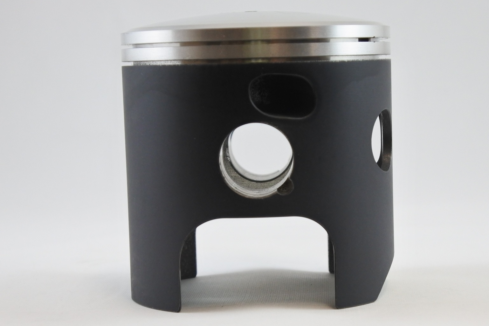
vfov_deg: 21.6
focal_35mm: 63
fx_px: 856
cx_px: 244
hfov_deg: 31.9
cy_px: 163
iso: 640
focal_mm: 23.6
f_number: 5
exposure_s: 1/125
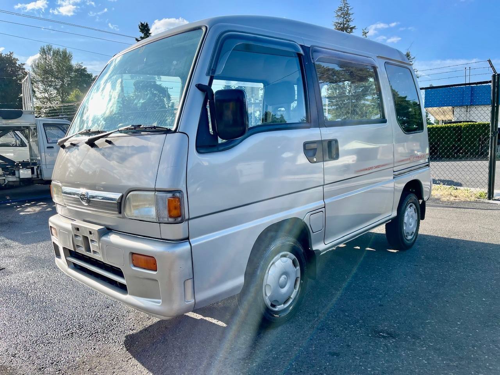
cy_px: 188
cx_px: 250
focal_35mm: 25
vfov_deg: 54.9
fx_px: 361
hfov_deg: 69.4
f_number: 1.6
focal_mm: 5.1
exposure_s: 1/1439
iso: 32
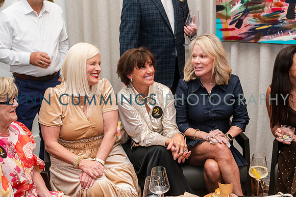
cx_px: 148
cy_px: 98
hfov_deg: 34.2
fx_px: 482
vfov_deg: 23.2
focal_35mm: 59
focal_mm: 58
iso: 1000
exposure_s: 1/125
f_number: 4
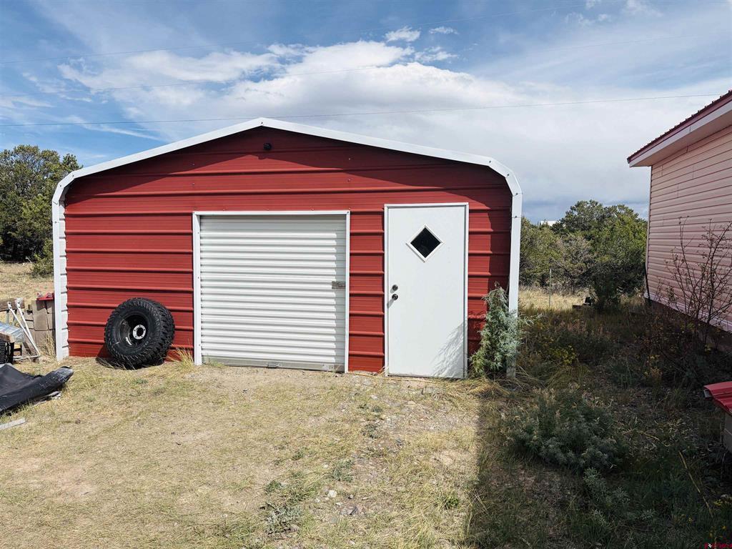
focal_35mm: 26
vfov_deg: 53.1
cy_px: 274
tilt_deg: -4.7
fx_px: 550
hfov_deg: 67.3
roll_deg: +0.7
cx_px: 366
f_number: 1.6
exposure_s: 1/5814
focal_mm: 5.96
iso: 50
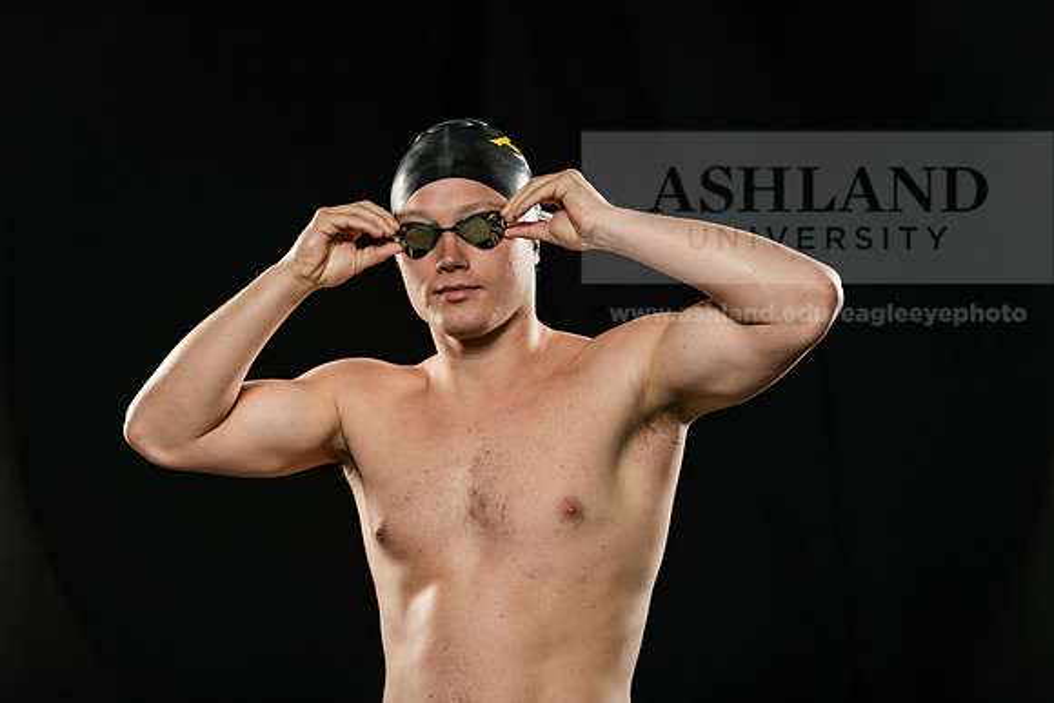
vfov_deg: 12.2
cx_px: 527
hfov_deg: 18.3
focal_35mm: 112
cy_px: 352
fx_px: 3280
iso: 320
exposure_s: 1/250
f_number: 5.6
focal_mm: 112
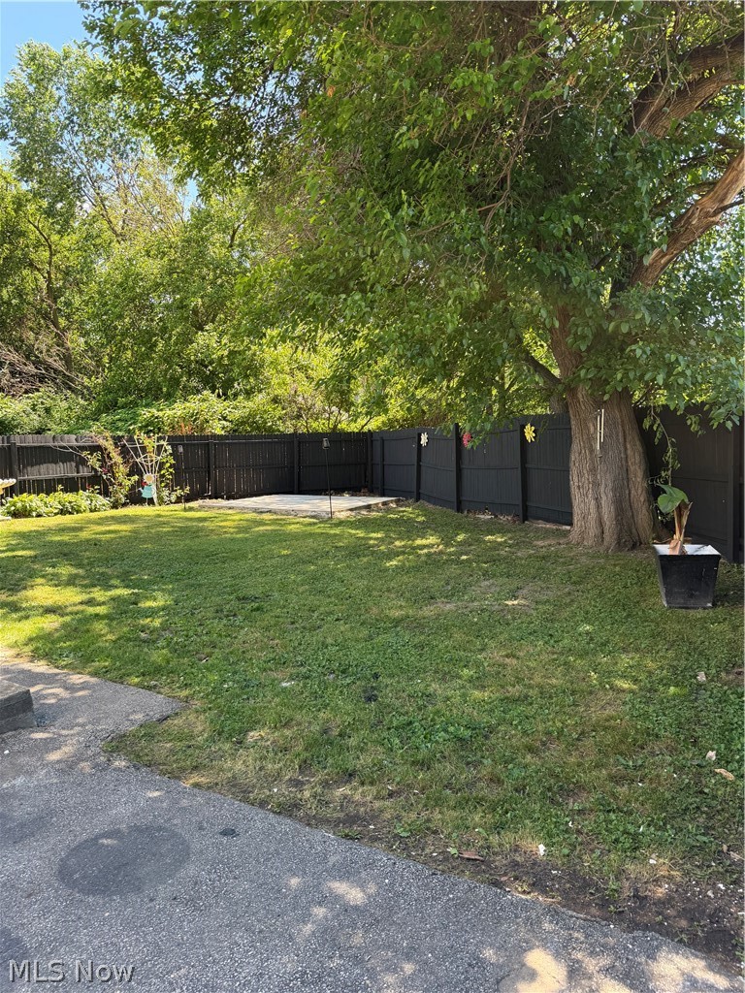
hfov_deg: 56.8
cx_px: 372
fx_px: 689
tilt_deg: -3.9
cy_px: 496
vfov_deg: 71.6
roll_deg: +0.3
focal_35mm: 24
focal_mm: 6.76
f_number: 1.78
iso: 100
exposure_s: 1/412
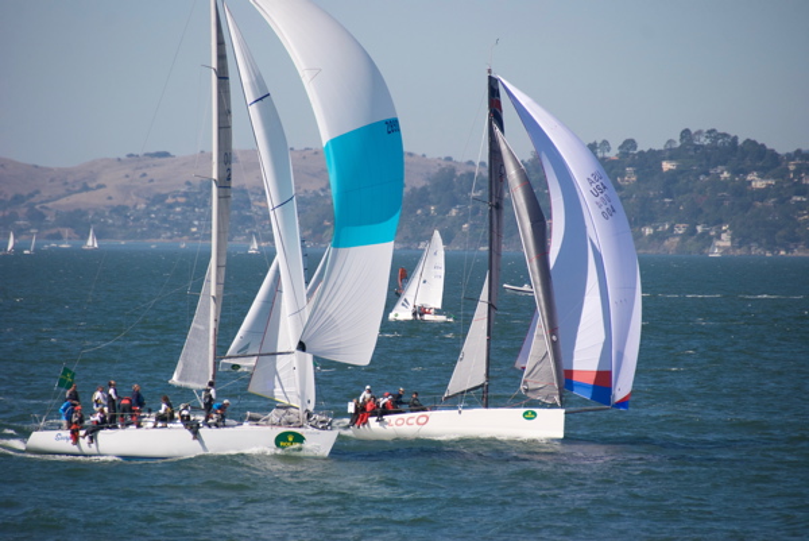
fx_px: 6746
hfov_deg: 6.9
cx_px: 404
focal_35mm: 300
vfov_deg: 4.6
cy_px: 270
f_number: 5.6
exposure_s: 1/1600
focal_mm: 200
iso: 320
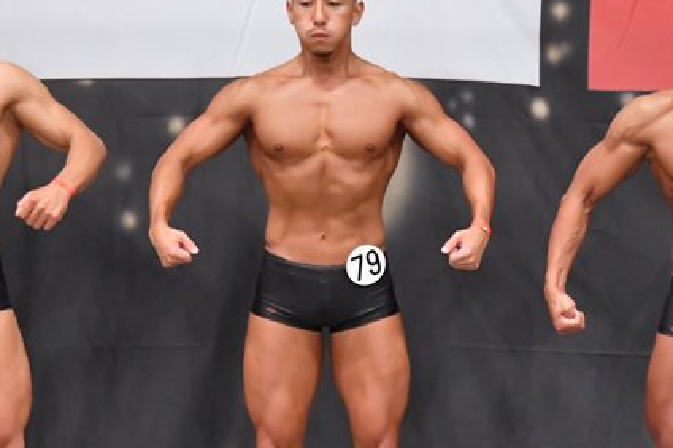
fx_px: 7677
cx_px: 434
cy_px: 294
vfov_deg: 3.3
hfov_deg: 5.0
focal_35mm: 411
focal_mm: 150
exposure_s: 1/400
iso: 6400
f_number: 5.6
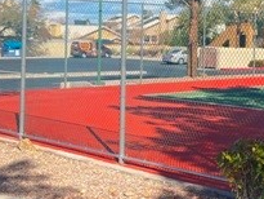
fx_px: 618
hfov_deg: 22.6
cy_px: 31
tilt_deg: +0.1
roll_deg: -0.9
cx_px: 300
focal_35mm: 81
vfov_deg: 18.0
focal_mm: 5.1
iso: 50
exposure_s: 1/1325
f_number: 1.6
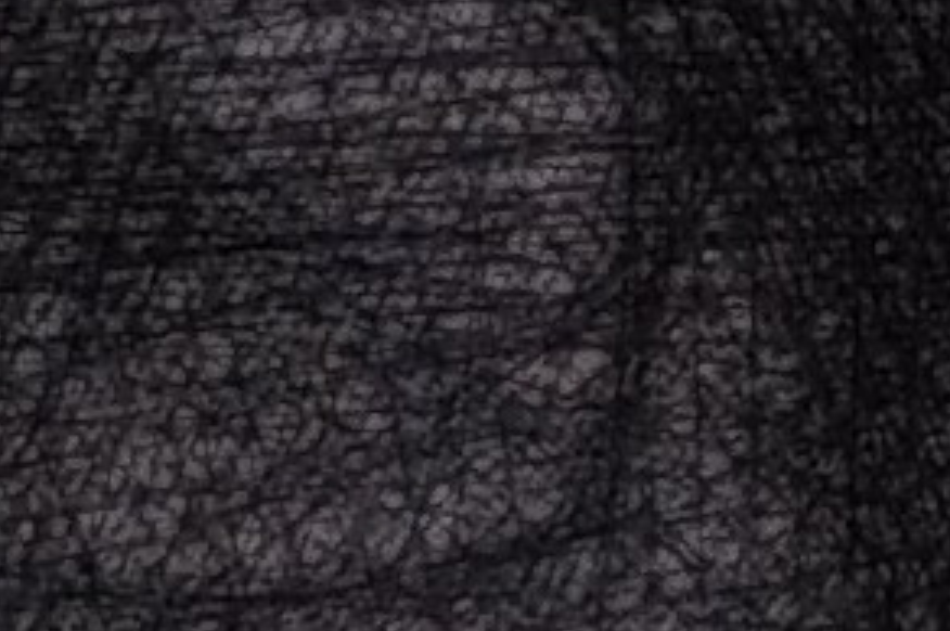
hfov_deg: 14.0
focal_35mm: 137
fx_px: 3611
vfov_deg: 9.9
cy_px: -65
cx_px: 1467
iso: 472
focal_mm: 5.56
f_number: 1.8
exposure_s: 1/100
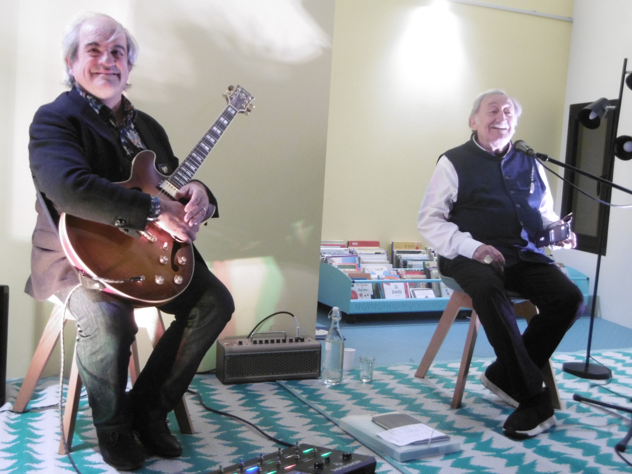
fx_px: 785
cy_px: 237
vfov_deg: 33.6
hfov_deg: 43.9
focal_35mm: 43
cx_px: 316
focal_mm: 7.7
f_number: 3.8
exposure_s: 1/10
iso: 400
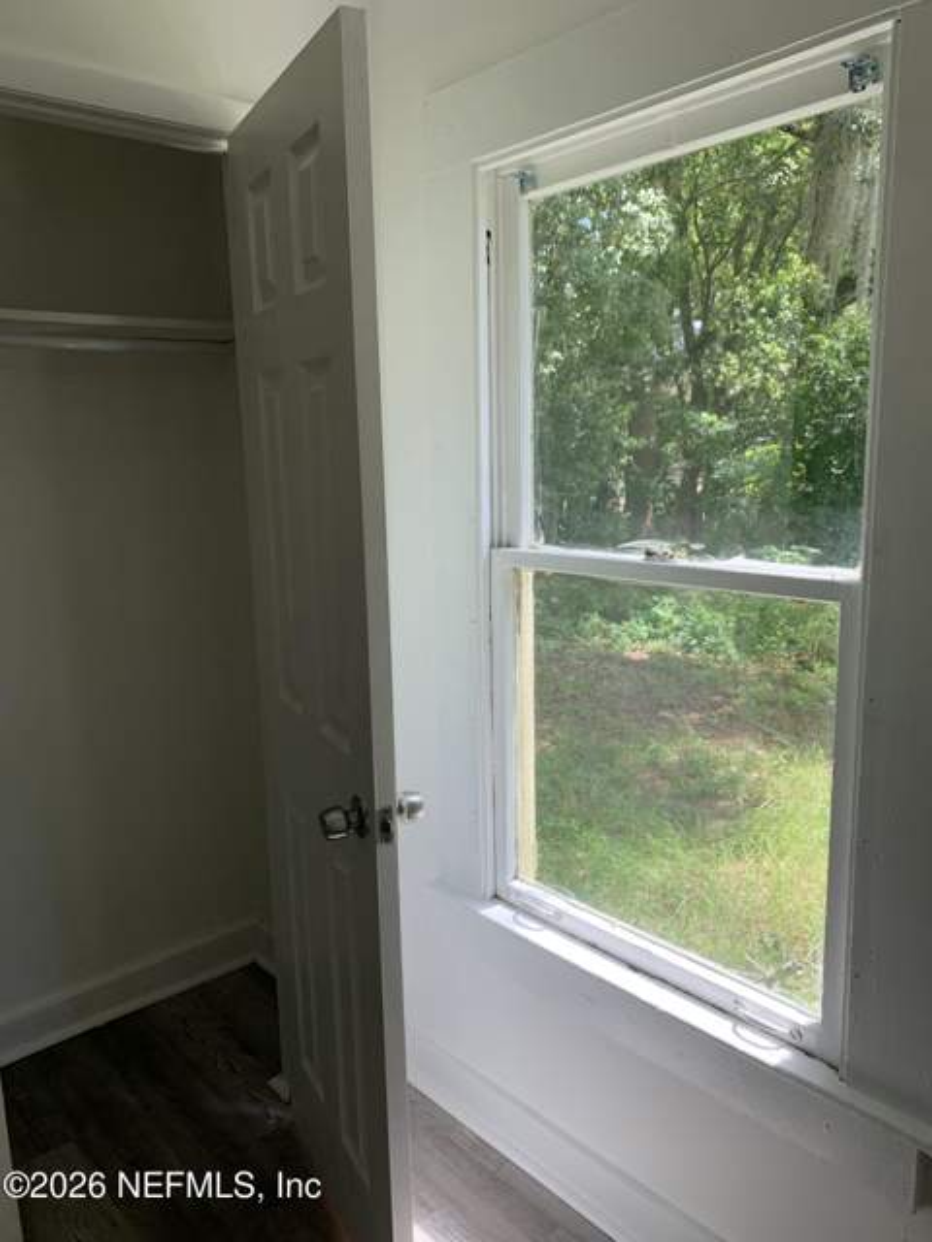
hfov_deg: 53.1
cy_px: 621
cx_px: 466
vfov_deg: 67.3
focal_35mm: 26
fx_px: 933
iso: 25
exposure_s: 1/205
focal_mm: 4.25
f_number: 1.8
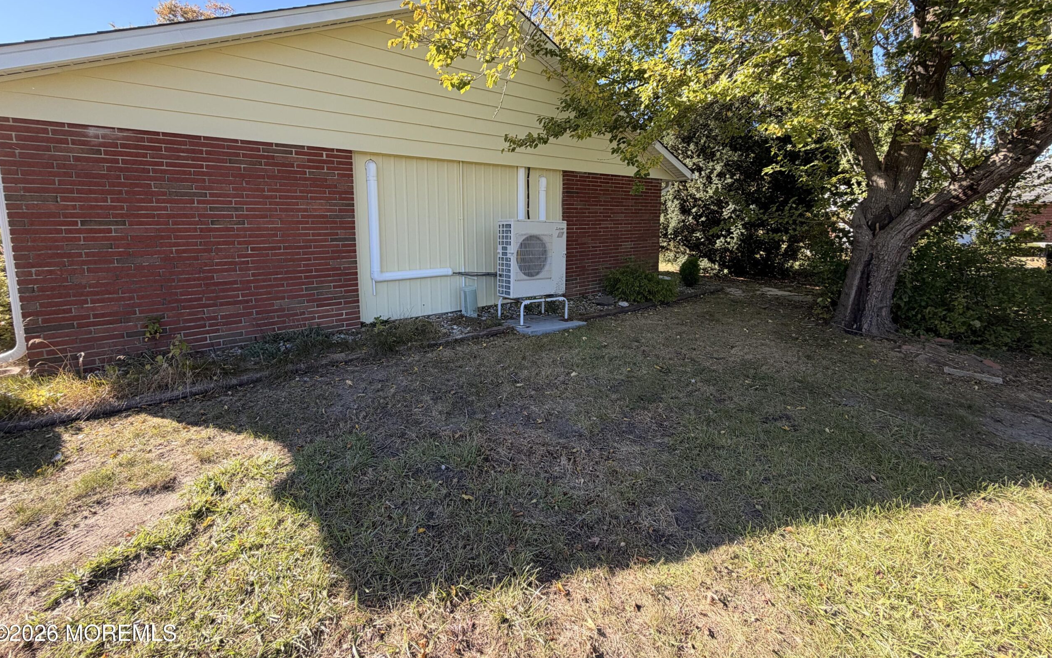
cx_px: 522
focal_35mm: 15
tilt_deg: -5.9
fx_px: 430
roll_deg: +0.0
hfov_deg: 101.5
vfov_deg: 74.1
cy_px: 271
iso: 50
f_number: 2.2
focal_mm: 2.22
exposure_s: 1/315
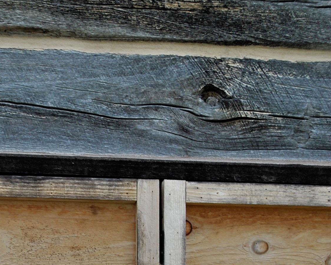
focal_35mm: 146
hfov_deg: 13.1
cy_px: 378
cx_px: 45
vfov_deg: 10.3
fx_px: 1430
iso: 100
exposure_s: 1/250
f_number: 8
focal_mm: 40
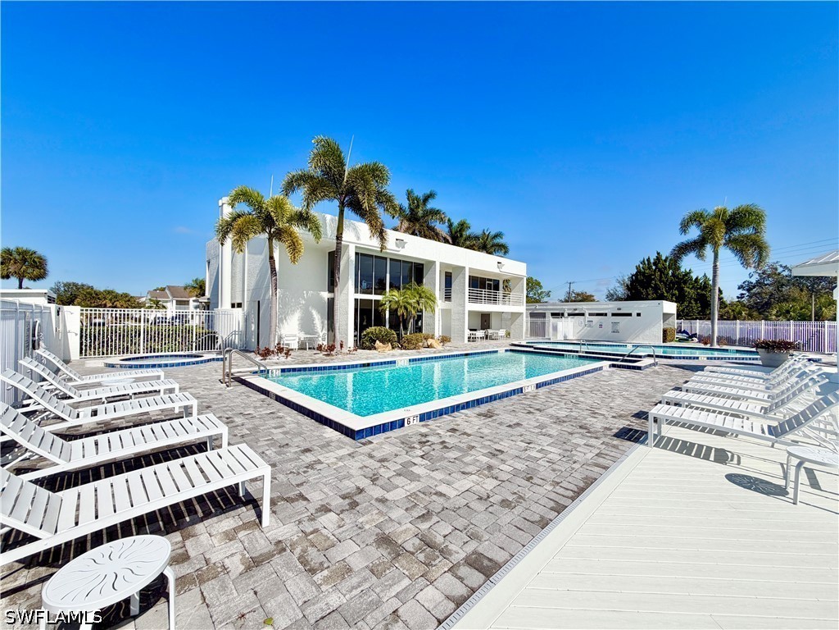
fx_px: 339
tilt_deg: +0.1
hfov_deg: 102.1
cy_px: 315
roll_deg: -1.3
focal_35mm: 14
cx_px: 420
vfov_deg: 85.7
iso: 20
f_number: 2.2
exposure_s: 1/2165
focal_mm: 2.22
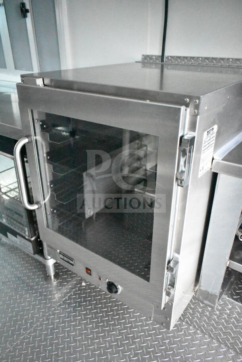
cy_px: 181
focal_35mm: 27
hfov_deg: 48.0
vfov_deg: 67.4
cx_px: 121
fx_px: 272
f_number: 3.5
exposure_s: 1/4000
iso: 25600
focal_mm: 18
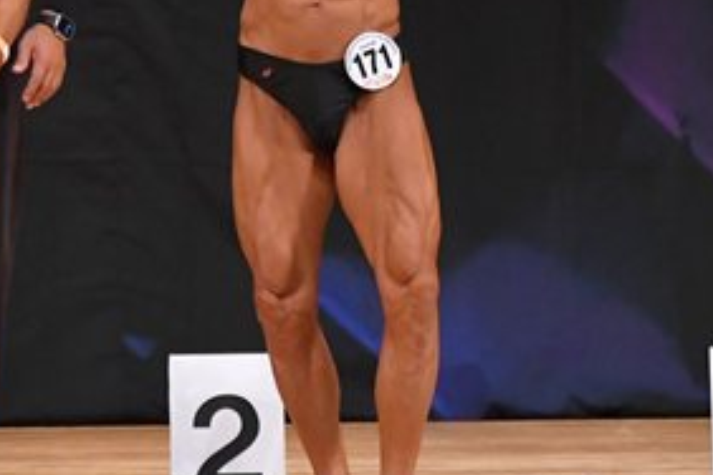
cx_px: 429
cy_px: 71
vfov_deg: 2.2
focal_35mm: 619
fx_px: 12259
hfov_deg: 3.3
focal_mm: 150
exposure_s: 1/400
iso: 4000
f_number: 5.6
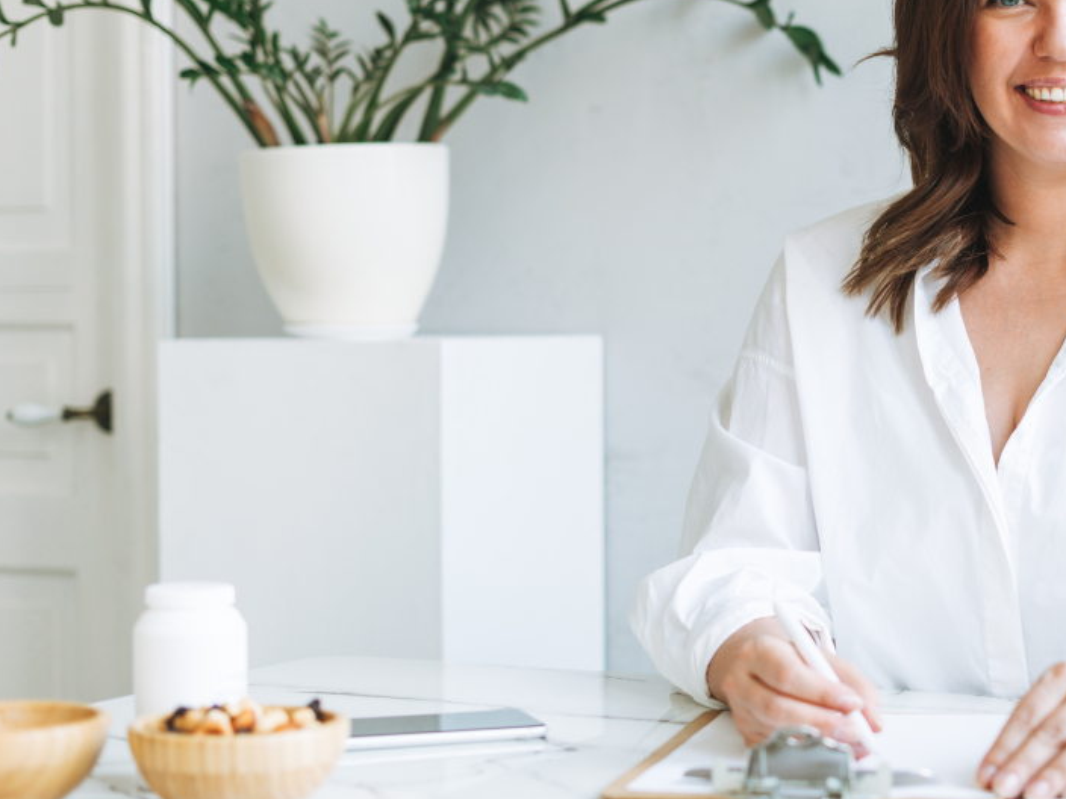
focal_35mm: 82
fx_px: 2525
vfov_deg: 18.0
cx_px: 875
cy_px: 356
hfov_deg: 23.4
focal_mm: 50
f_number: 2.5
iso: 200
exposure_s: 1/160
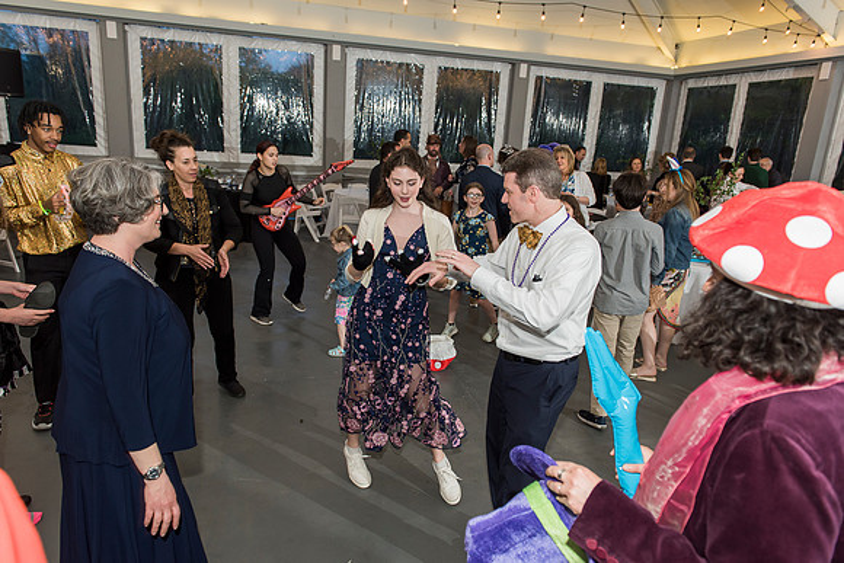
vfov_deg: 53.2
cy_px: 282
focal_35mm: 24
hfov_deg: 73.7
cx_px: 422
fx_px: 563
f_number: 4
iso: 800
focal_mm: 24
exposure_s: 1/100
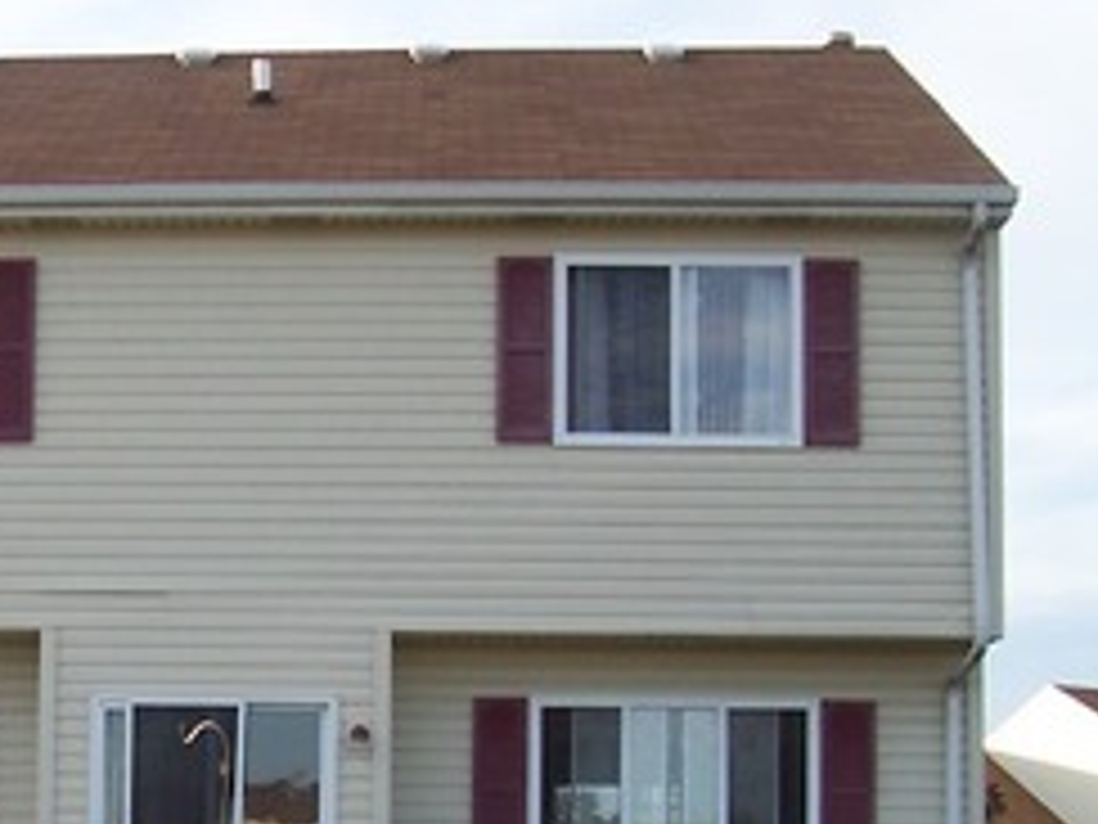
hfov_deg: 21.7
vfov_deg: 16.3
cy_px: 806
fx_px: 2823
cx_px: 184
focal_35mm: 89
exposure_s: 1/350
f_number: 2.7
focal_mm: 5.6
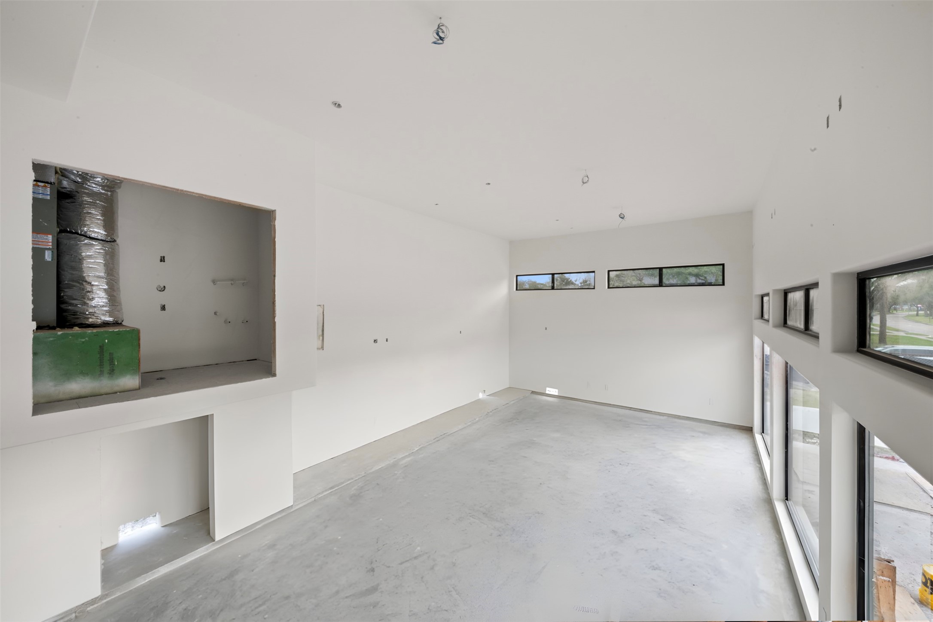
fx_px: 311
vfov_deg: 90.0
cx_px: 466
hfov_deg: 112.6
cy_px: 311
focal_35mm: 12
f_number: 9
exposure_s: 8
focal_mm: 12
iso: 250
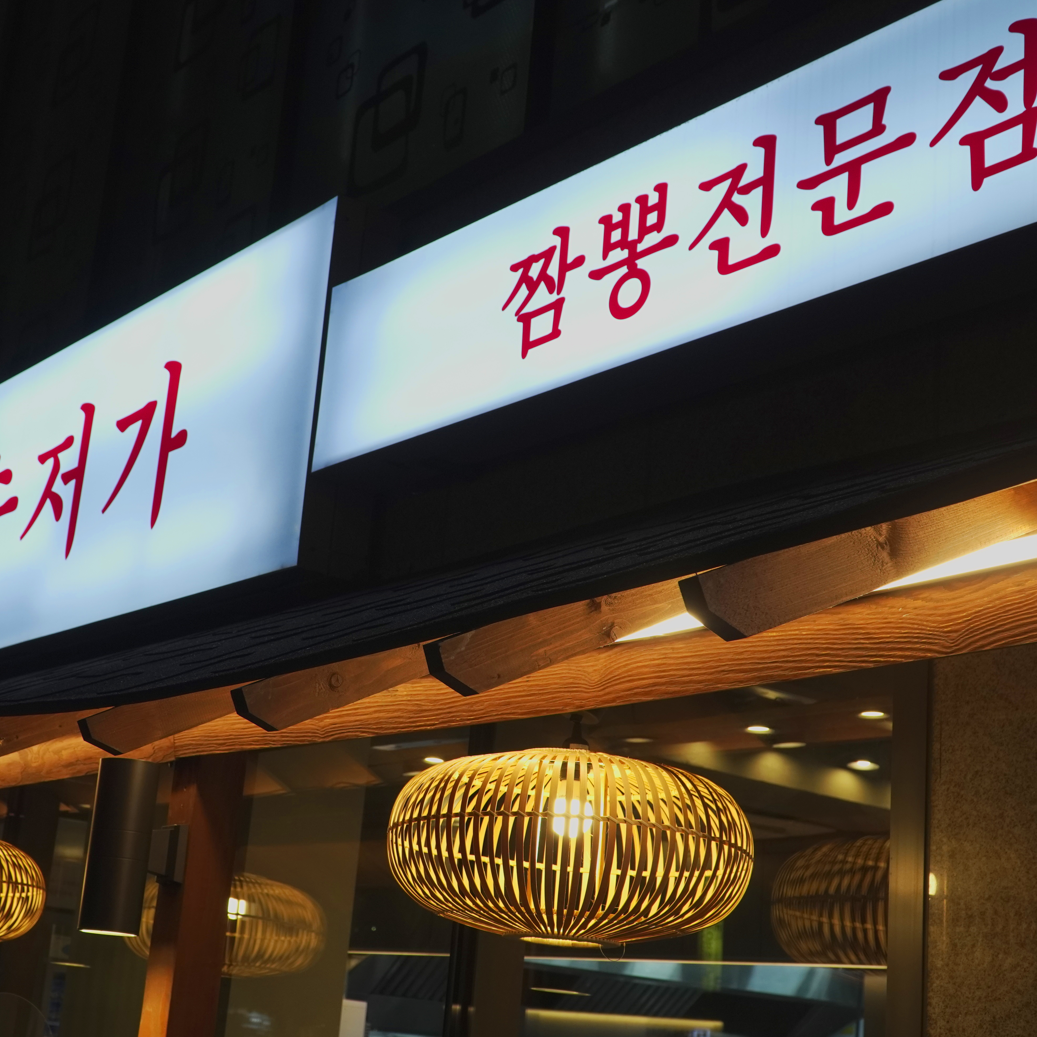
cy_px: 524
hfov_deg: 34.8
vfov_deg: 34.9
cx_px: 431
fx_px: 1649
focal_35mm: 49
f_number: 5
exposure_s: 1/125
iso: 1000
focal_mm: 25
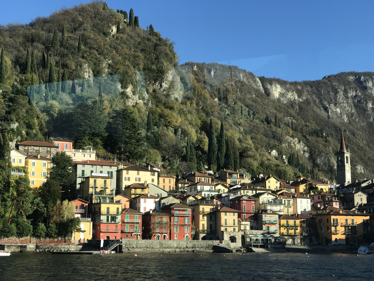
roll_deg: -1.2
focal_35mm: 57
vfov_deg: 25.7
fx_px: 616
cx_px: 187
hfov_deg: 33.8
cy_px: 140
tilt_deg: +9.2
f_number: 2.8
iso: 20
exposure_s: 1/364
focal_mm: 6.6
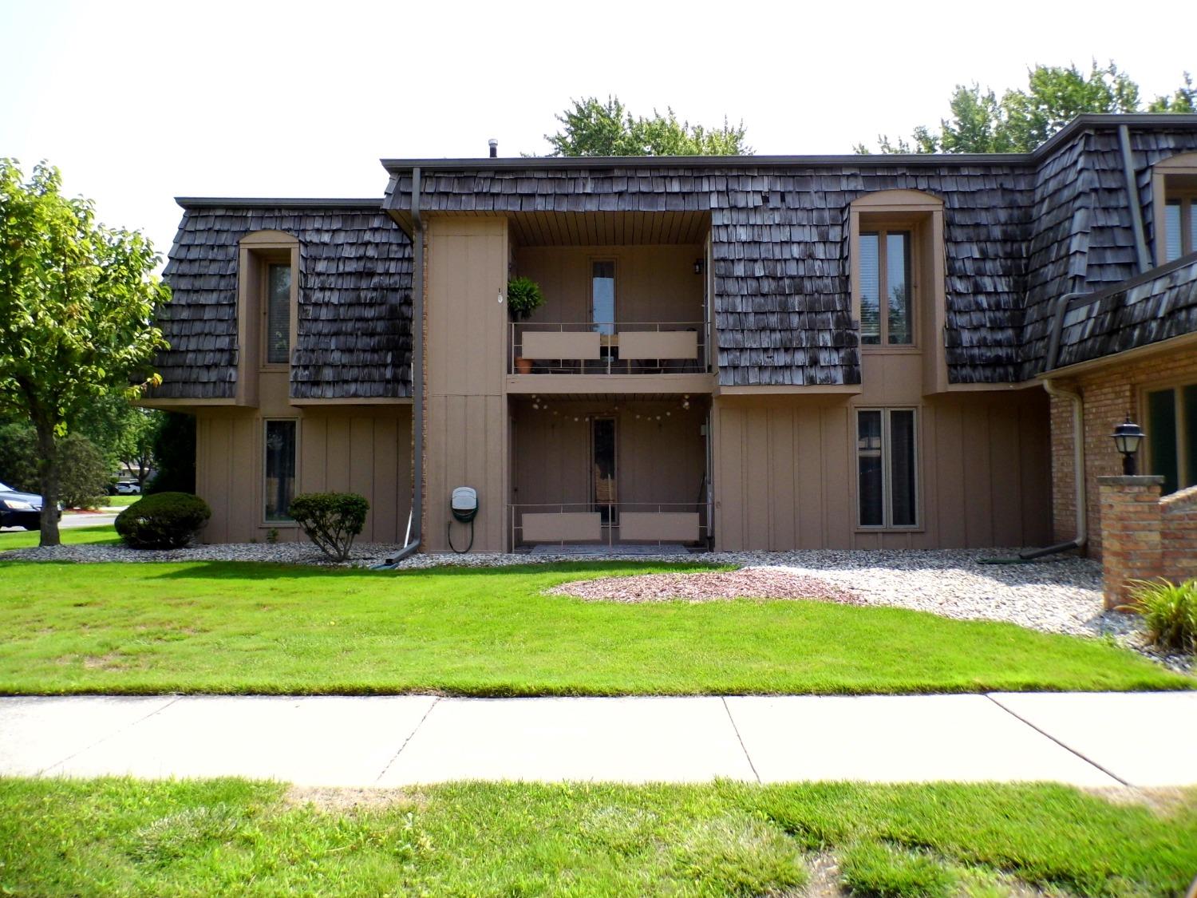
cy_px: 449
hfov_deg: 69.4
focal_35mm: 25
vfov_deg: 54.9
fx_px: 864
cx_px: 598
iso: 100
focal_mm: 4.46
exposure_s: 1/583
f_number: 3.1
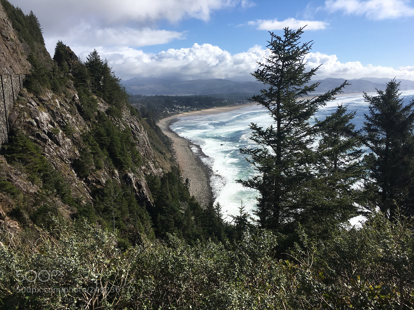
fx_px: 347
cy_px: 155
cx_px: 207
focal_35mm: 29
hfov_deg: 61.7
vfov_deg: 48.2
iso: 25
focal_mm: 4.15
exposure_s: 1/2262
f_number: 2.2
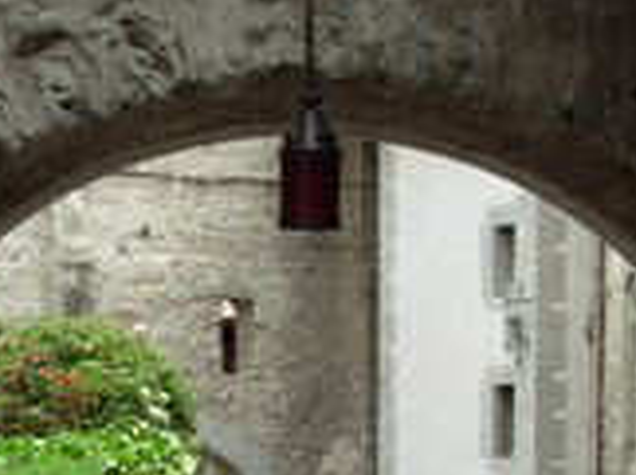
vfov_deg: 15.4
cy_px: 479
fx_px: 1725
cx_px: 259
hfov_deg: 20.9
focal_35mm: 94
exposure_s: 1/215
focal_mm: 6.3
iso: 50
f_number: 2.9
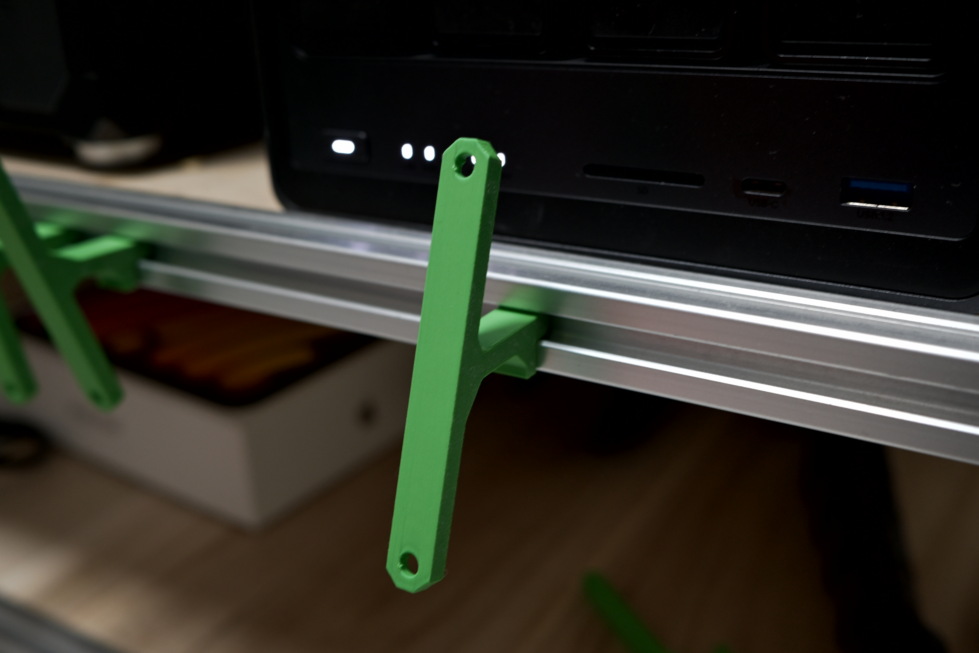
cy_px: 326
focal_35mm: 36
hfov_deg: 53.1
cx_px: 490
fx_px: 979
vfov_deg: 36.9
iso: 500
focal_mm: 24
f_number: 3.5
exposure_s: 1/15
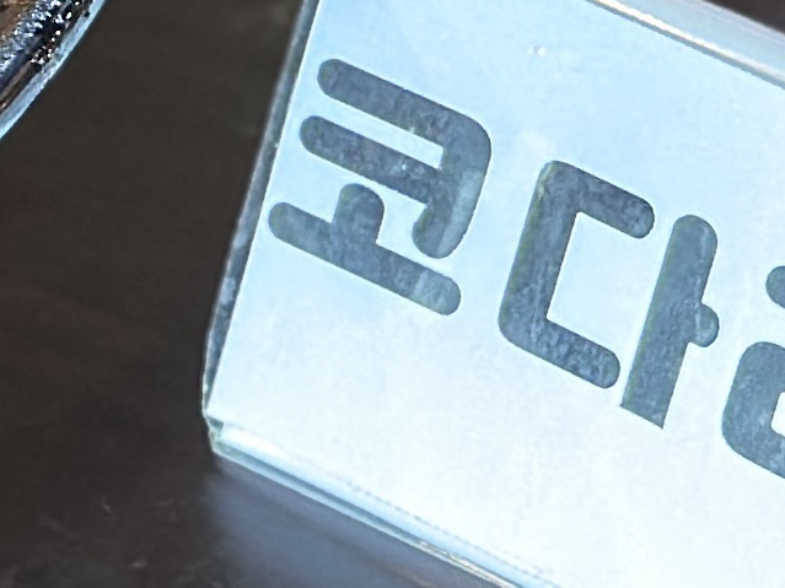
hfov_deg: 6.4
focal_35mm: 303
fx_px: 6870
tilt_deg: -40.1
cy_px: -311
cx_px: -520
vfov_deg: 4.9
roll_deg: +2.1
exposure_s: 1/40
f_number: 1.78
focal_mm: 6.86
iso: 250
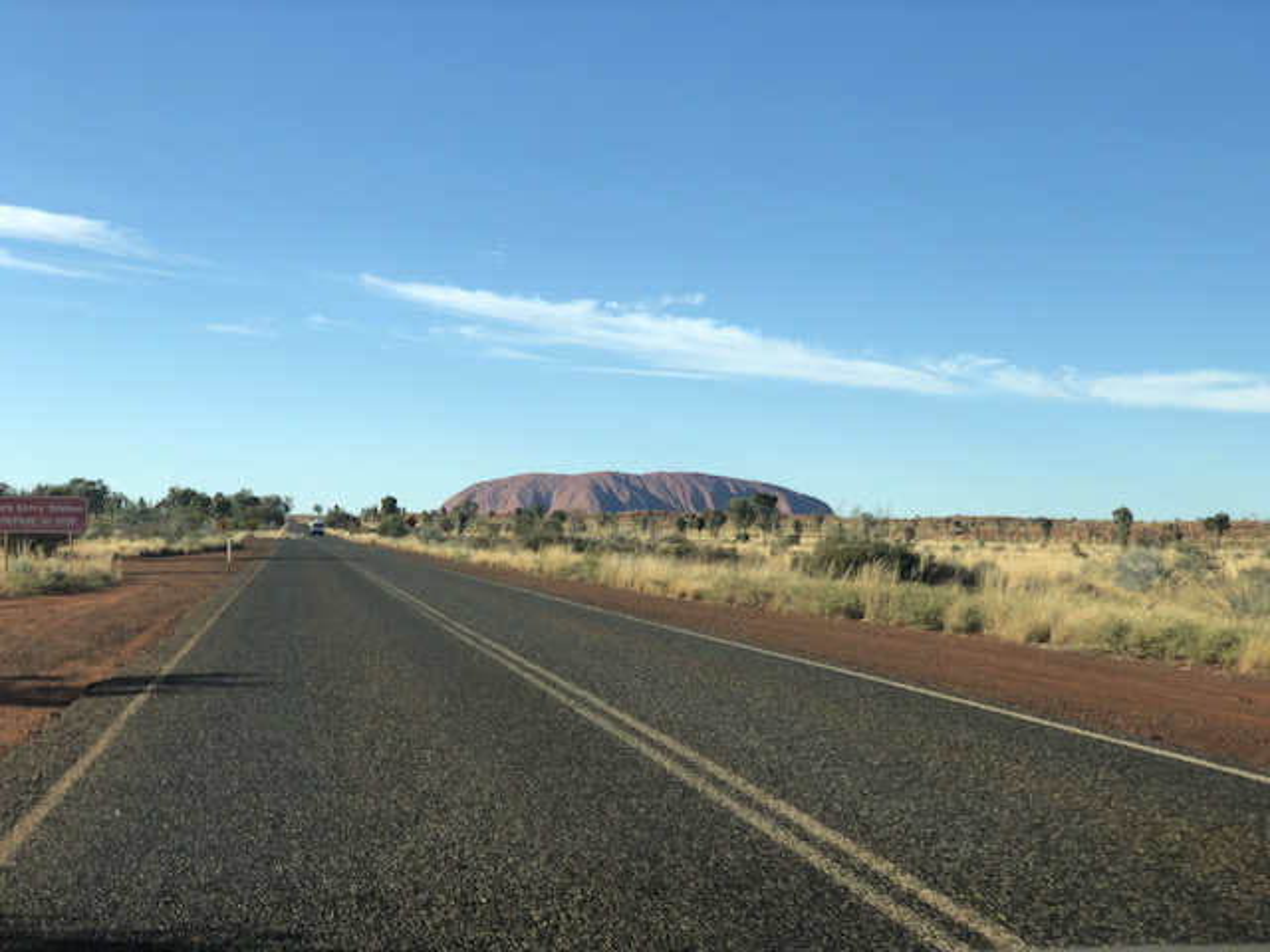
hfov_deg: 36.8
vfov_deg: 28.0
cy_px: 476
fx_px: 1908
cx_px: 635
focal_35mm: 52
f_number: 2.4
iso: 16
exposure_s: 1/857
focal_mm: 6
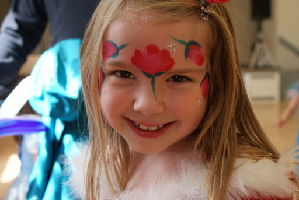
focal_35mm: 52
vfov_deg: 25.8
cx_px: 150
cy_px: 100
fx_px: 437
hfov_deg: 37.8
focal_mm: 35
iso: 200
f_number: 5.6
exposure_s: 1/60
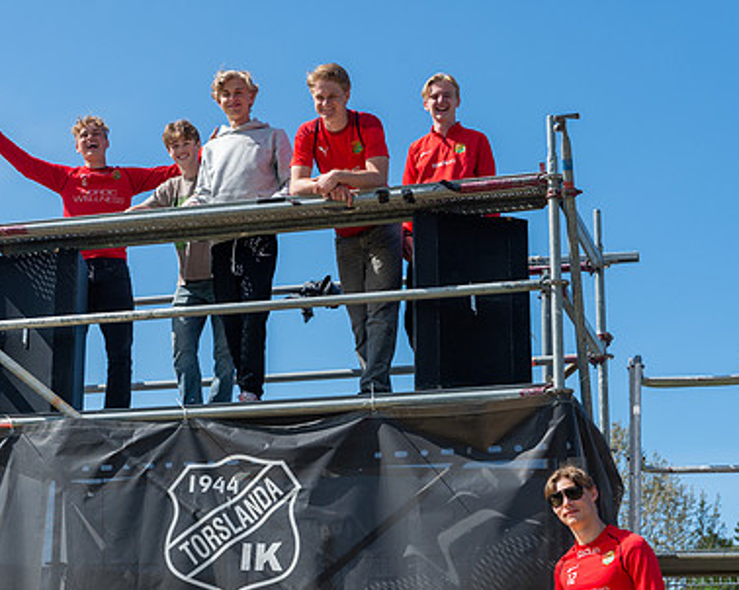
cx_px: 256
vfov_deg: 18.7
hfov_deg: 23.2
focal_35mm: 82
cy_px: 327
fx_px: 1793
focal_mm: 56
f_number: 5
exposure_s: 1/800
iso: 180
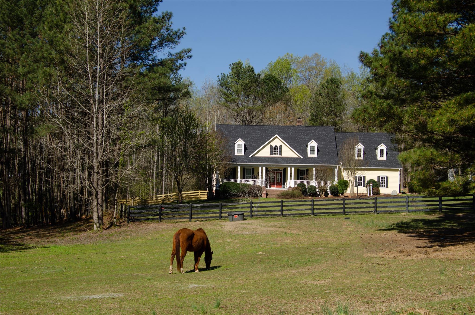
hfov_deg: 35.1
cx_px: 238
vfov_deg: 23.7
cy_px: 158
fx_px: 750
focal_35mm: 57
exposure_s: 1/250
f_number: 8
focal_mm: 38
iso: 110
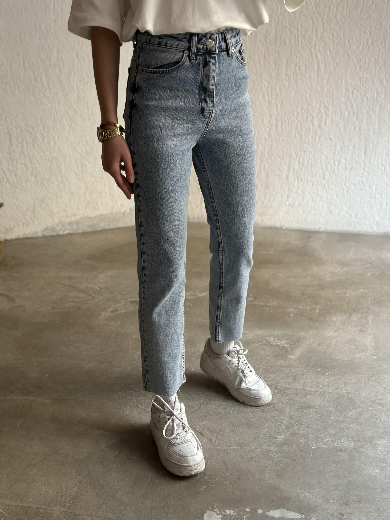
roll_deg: +0.2
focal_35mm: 48
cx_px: 195
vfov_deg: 39.7
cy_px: 260
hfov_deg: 30.3
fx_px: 721
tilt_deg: -39.3
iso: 200
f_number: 1.78
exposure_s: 1/60
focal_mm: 6.86
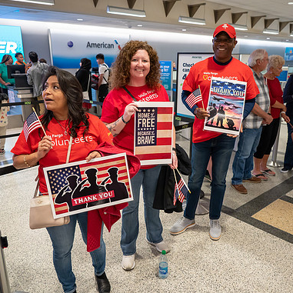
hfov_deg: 52.4
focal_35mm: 31
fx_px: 297
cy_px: 147
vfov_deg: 52.5
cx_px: 161
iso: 4500
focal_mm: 24
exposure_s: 1/200
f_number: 4
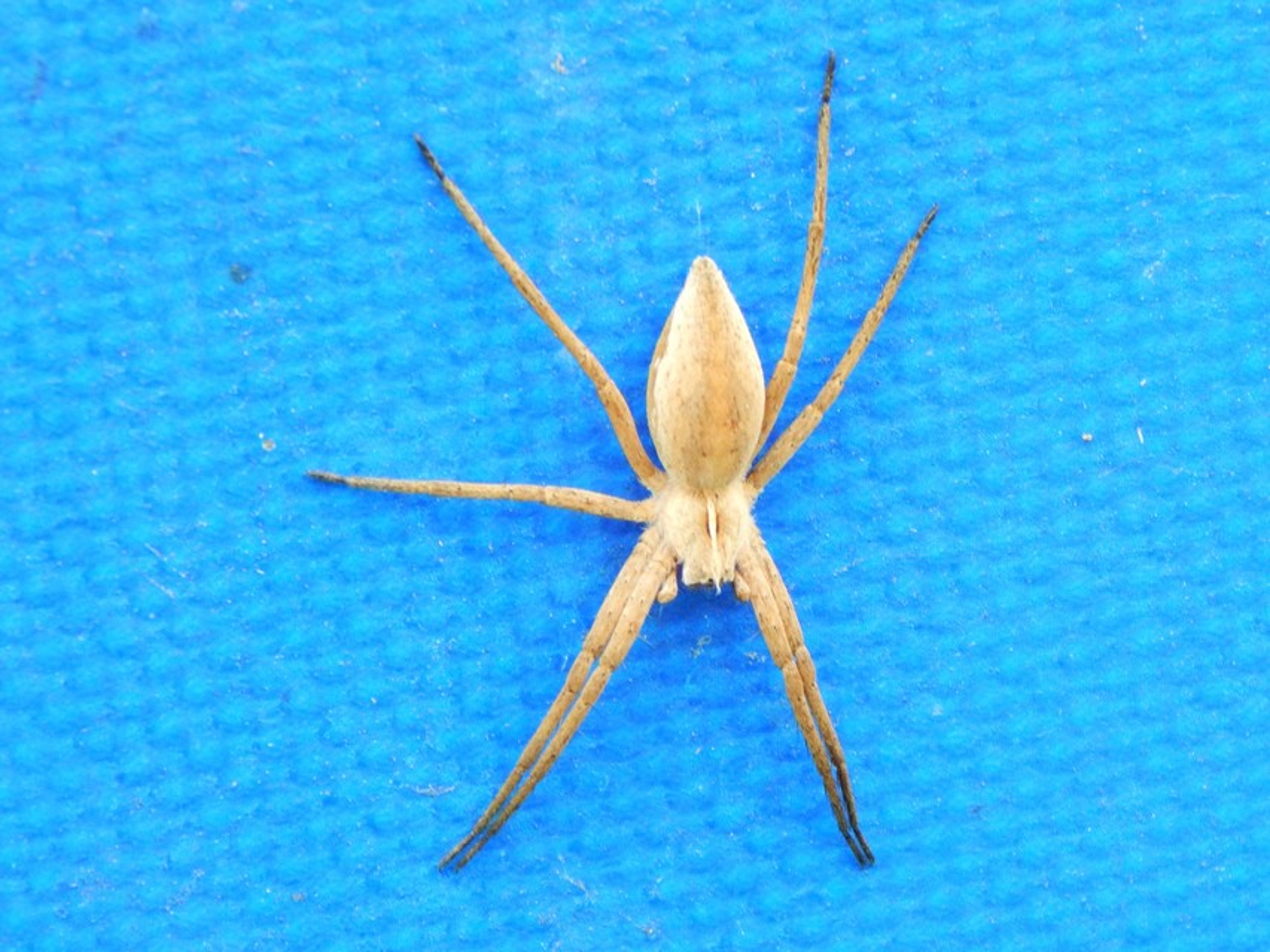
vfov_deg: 7.2
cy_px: 476
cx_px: 635
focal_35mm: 207
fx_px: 7596
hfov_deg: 9.6
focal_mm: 37.1
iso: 400
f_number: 5.4
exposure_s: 1/125
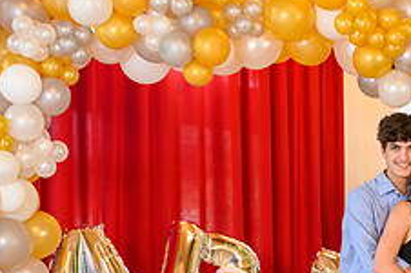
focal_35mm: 90
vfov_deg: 15.0
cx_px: 395
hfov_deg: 22.0
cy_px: 238
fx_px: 1026
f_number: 3.5
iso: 1250
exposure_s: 1/100
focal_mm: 35
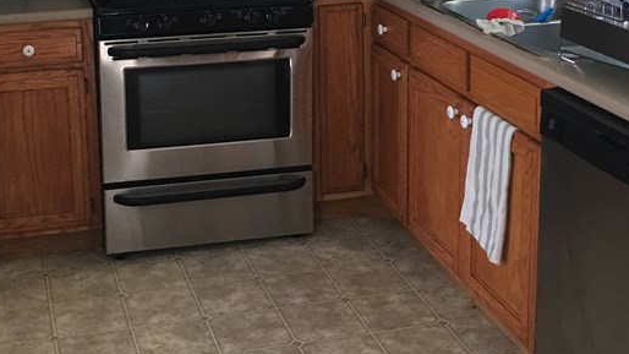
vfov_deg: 18.7
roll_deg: +0.3
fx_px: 1051
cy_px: 15
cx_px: 204
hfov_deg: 33.0
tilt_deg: -11.7
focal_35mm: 63
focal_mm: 4.15
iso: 50
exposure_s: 1/15
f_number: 2.2
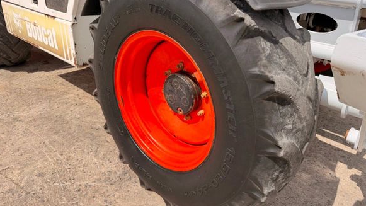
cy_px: 86
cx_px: 183
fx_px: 262
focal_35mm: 27
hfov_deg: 69.9
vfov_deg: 42.8
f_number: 1.78
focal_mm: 6.76
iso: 100
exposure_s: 1/5319
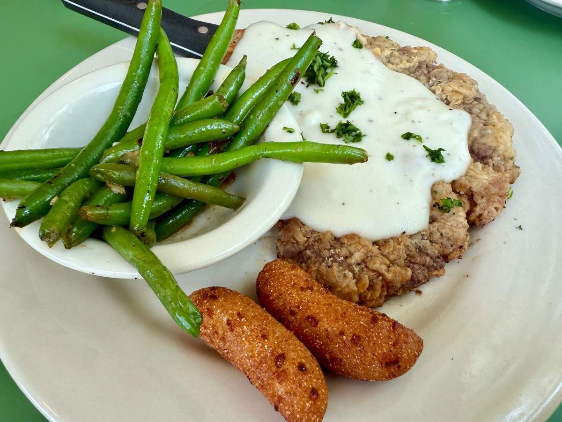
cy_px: 211
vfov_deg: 56.8
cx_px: 281
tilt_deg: -54.4
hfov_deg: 71.6
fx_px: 390
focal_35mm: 24
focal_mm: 2.22
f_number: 2.2
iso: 64
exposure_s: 1/99
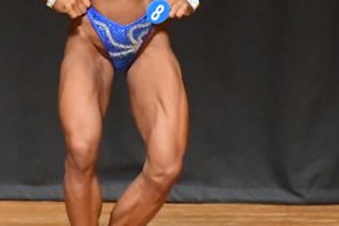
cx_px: 91
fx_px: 8601
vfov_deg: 1.5
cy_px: -28
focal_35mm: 914
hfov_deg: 2.3
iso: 12800
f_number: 5.6
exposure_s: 1/400
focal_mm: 200
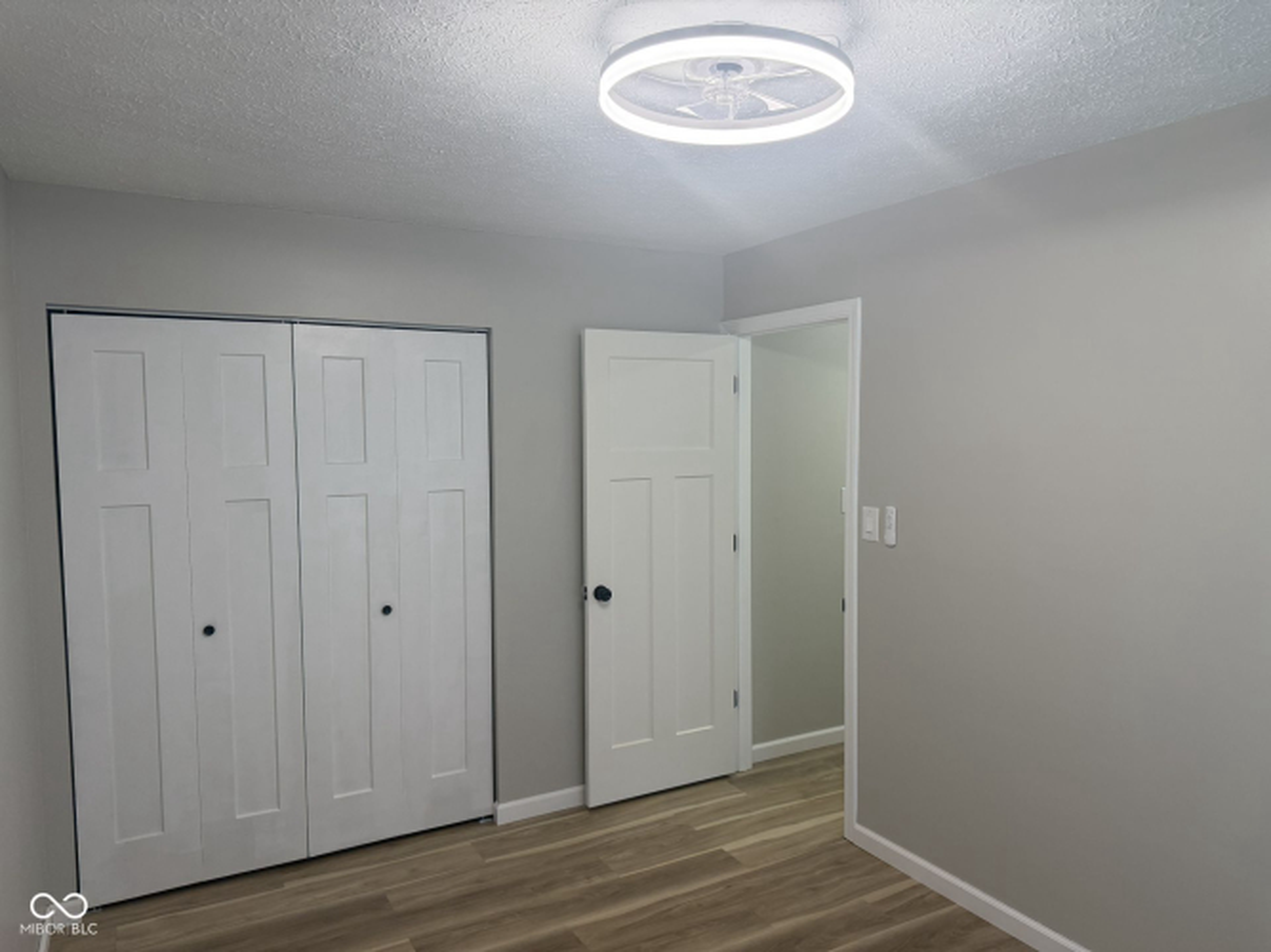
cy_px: 476
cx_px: 636
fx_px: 881
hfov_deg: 71.6
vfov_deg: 56.8
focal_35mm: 24
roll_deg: +0.0
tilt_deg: -3.6
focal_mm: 6.76
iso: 160
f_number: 1.78
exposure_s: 1/226
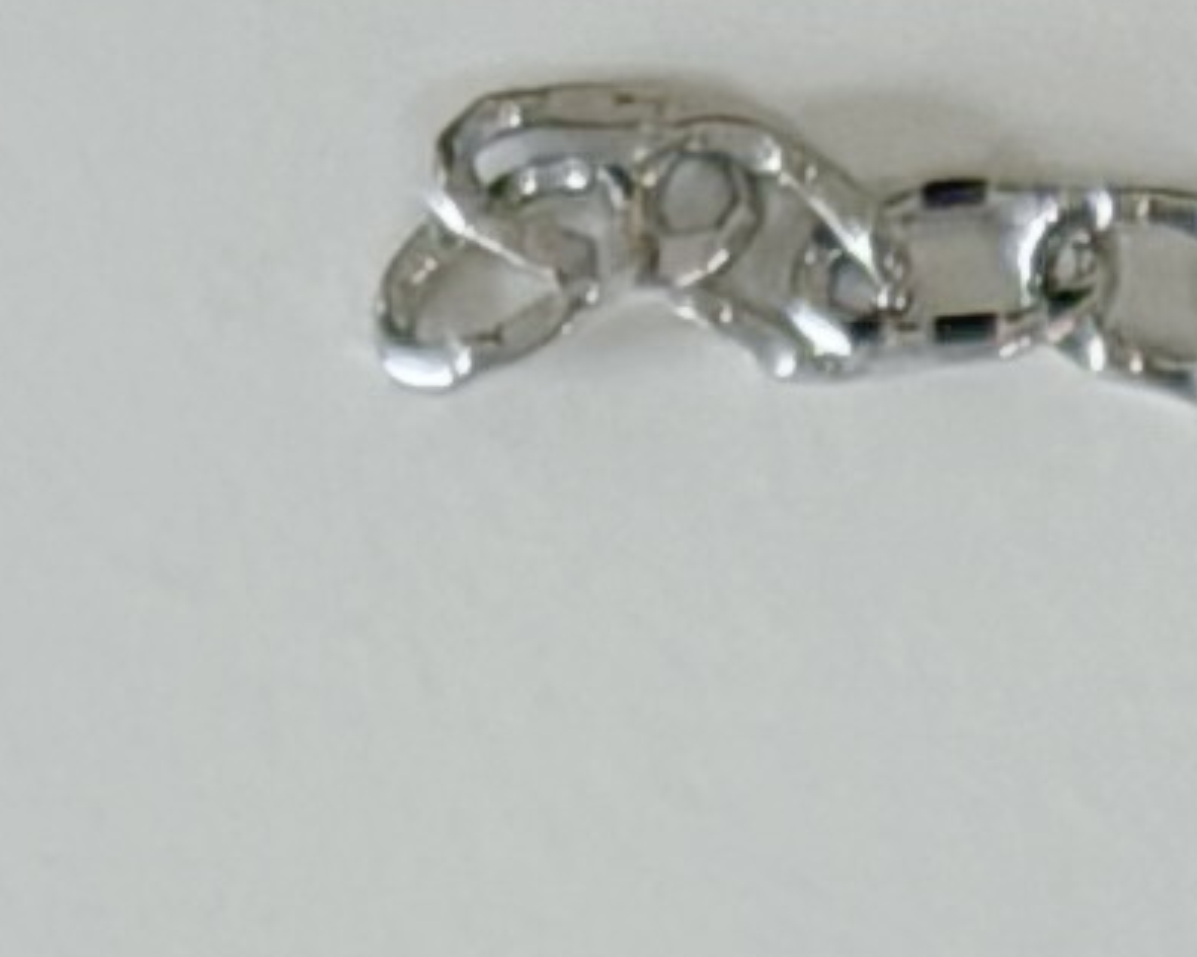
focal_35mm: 480
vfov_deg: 3.1
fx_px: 17001
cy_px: 4089
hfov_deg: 3.9
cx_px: 3454
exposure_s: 1/50
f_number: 1.78
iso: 50
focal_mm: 6.76
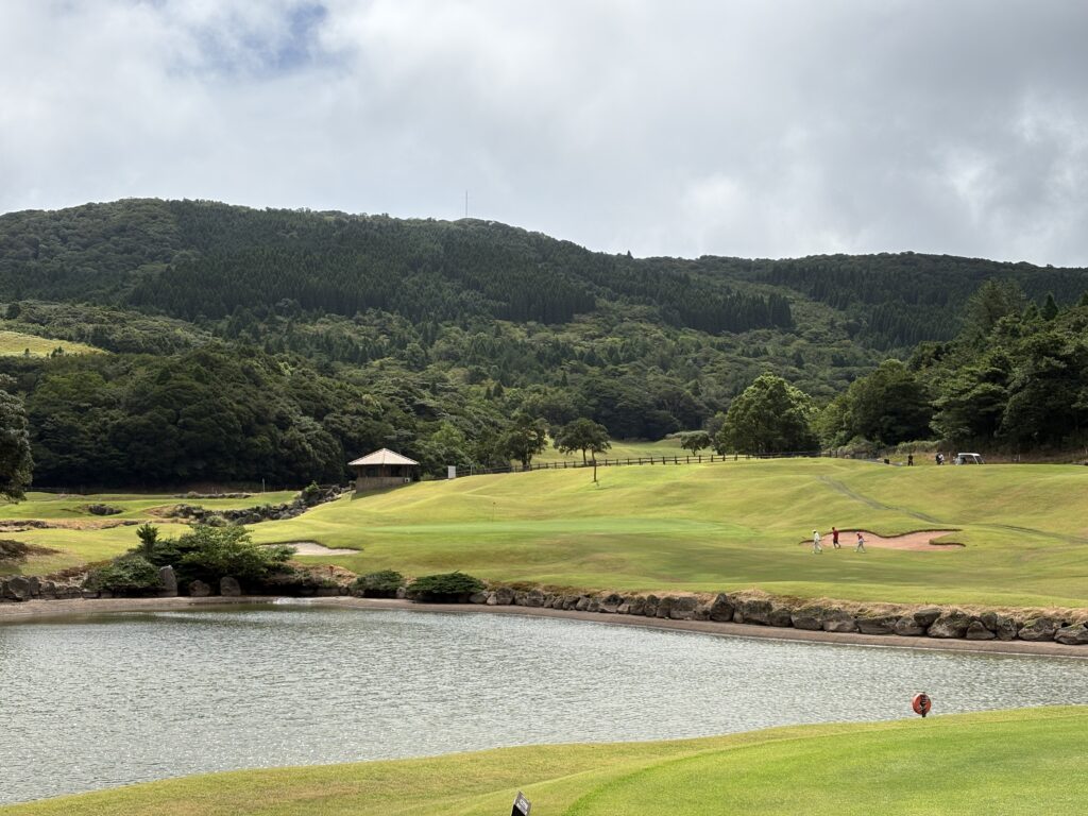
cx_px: 544
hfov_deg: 36.8
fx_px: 1634
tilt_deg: +3.9
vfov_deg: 28.0
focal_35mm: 52
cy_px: 408
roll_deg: +0.1
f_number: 1.6
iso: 25
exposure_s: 1/4630
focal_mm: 5.96
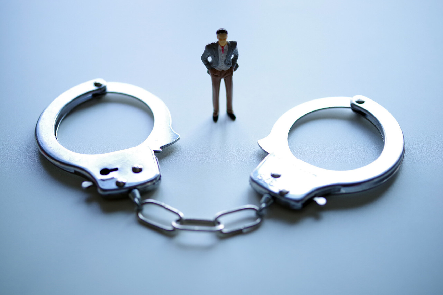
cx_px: 222
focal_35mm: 50
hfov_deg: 39.6
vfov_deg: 27.0
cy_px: 148
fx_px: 615
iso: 800
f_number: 2.8
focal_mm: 50
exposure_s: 1/125
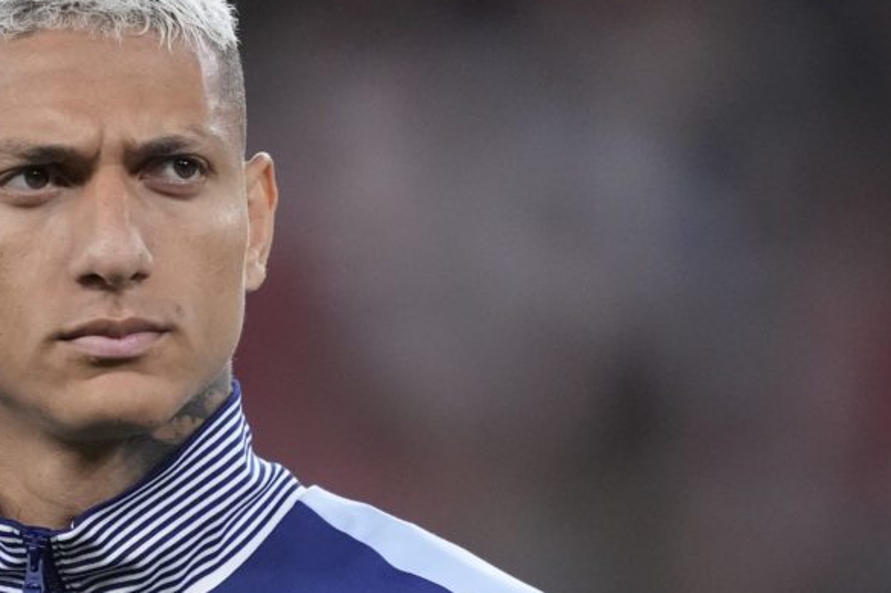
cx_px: 125
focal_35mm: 703
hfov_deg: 2.9
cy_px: 378
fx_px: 17389
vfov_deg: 2.0
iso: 3200
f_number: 2.8
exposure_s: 1/2500
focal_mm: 400
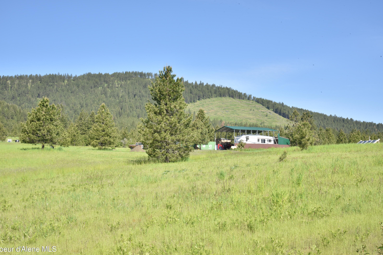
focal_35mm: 41
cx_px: 189
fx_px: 436
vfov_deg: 32.6
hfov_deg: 47.4
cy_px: 130
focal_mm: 40
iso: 200
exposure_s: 1/50
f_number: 22
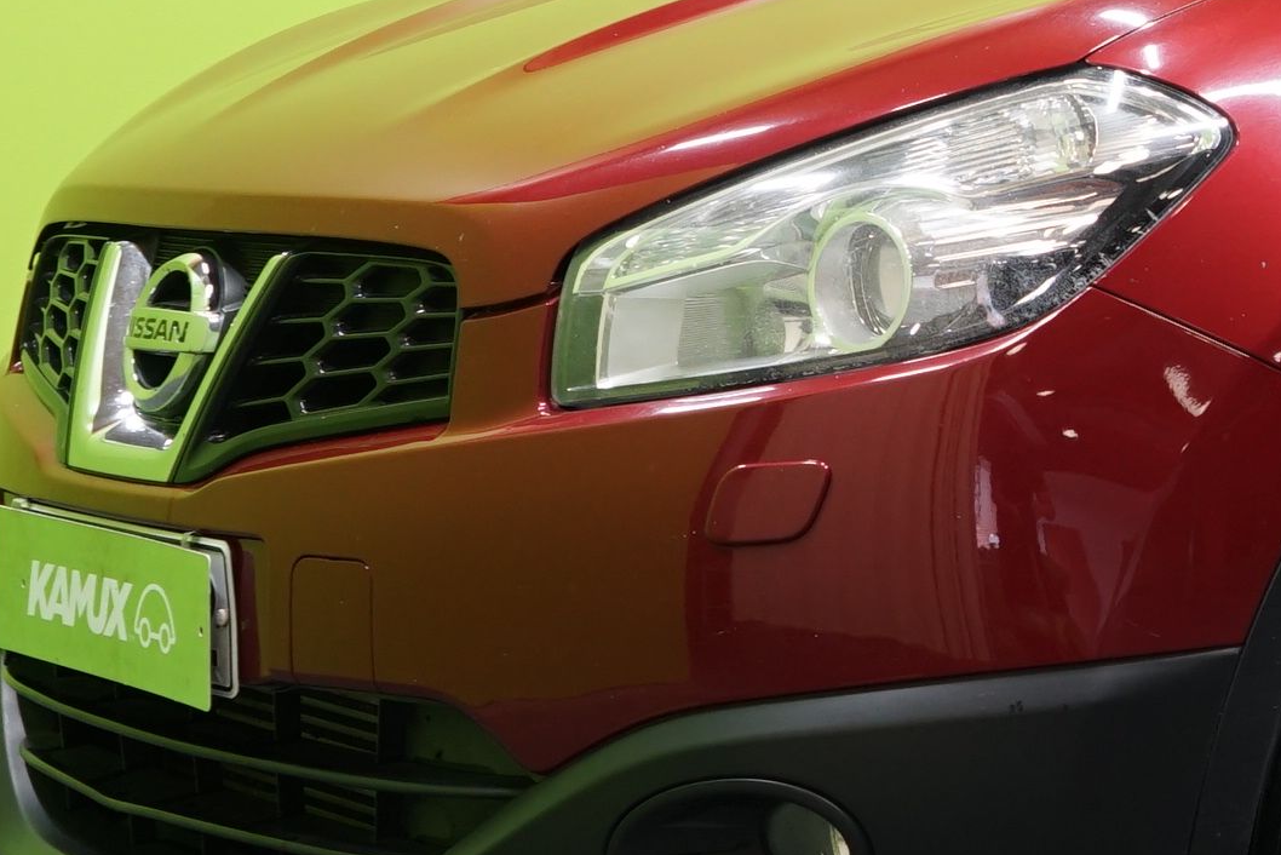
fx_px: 4235
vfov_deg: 11.5
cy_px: 220
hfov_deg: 16.1
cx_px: 1792
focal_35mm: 119
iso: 640
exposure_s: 1/40
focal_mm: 32
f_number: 5
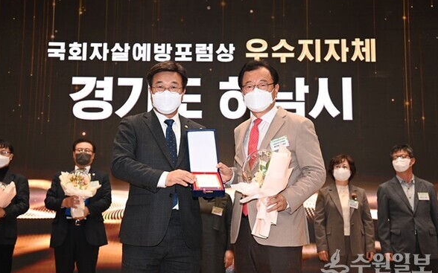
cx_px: 220
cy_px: 141
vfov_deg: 24.8
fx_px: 620
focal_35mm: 52
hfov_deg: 38.9
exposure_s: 1/80
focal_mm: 50
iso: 1250
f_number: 4
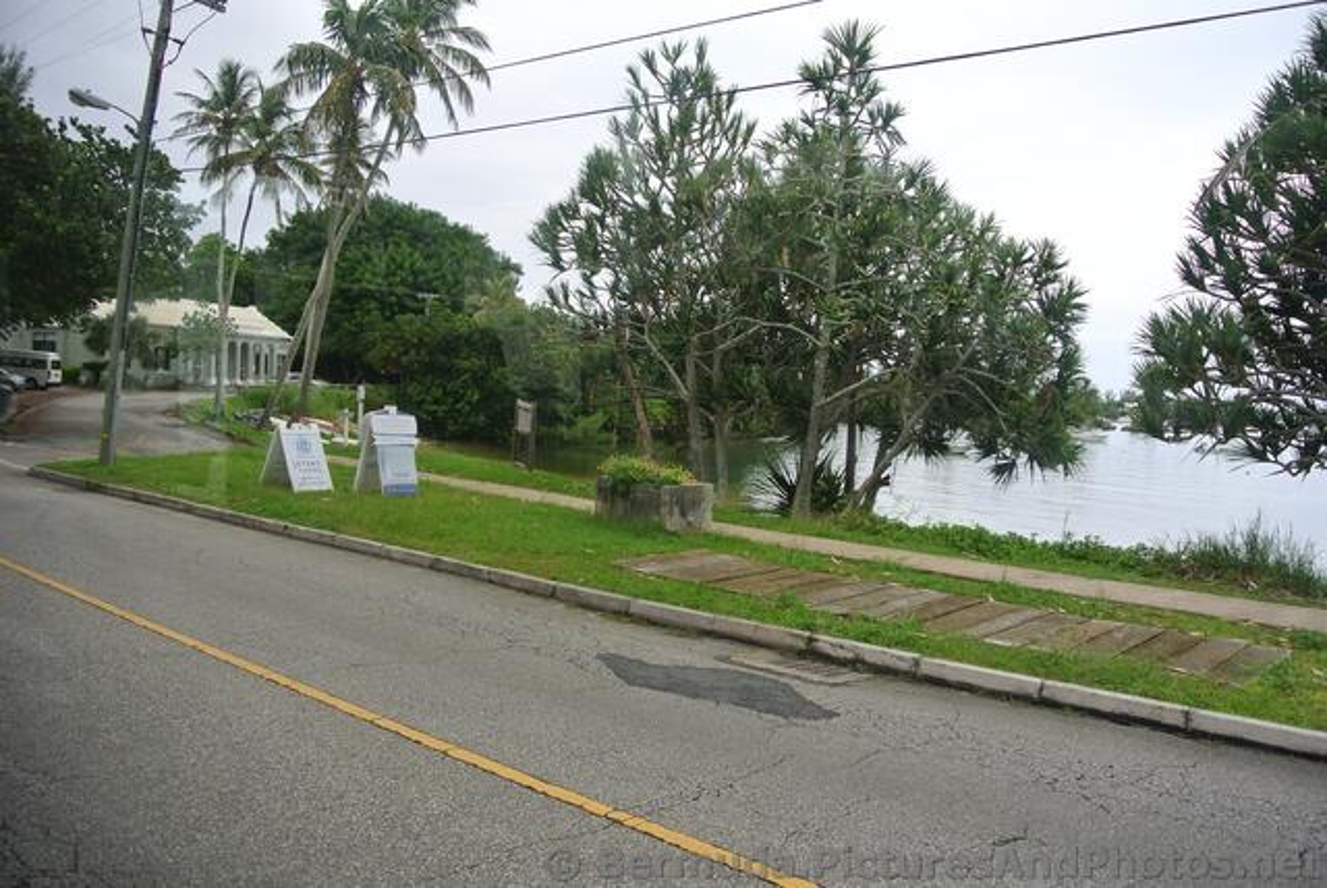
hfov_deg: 65.4
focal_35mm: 28
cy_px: 444
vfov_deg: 46.5
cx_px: 664
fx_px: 1033
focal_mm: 10.7
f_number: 4
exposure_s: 1/250
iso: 100
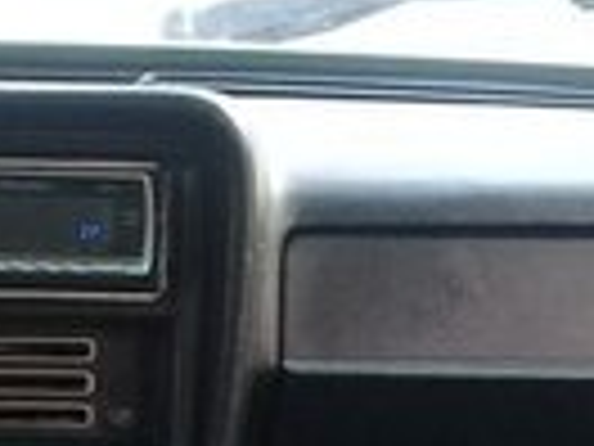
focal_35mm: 155
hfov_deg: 12.5
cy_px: 674
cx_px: -63
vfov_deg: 9.3
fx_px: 2660
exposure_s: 1/33
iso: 50
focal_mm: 3.3
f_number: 2.2
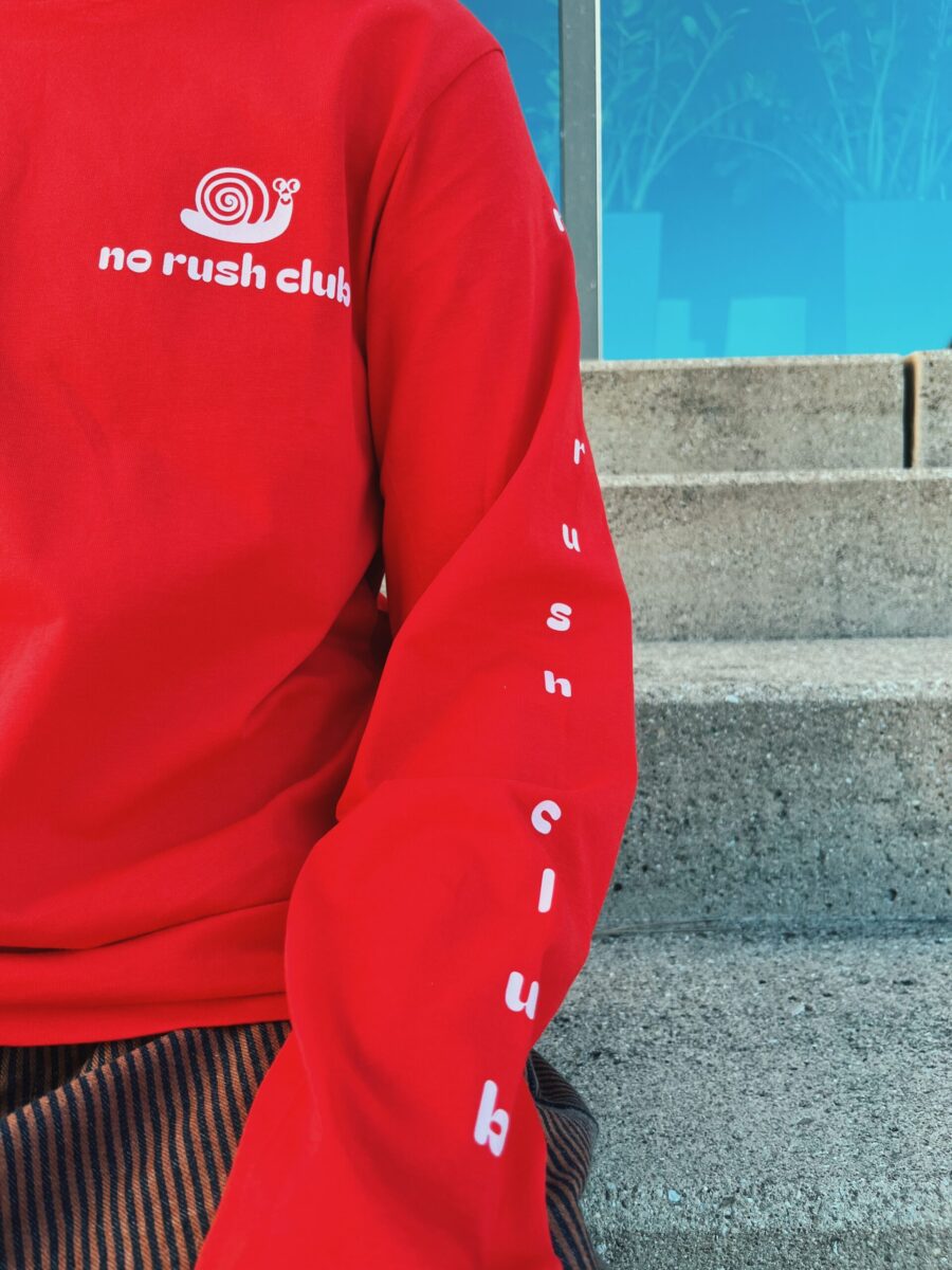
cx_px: 476
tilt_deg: -4.5
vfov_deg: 67.3
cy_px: 635
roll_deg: +0.7
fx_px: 953
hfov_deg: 53.1
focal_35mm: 26
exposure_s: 1/409
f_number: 1.6
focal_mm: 5.1
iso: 50
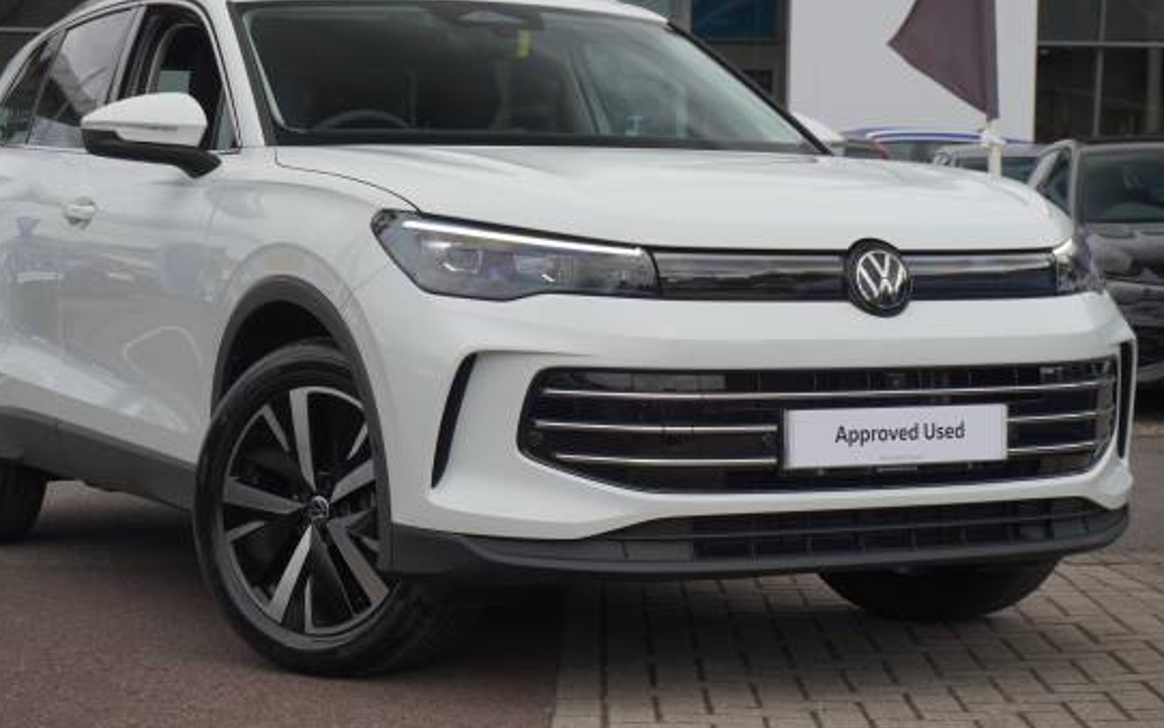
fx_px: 2634
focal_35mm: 83
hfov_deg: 24.9
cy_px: 299
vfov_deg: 15.7
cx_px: 522
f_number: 6.3
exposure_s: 1/250
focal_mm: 46
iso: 100
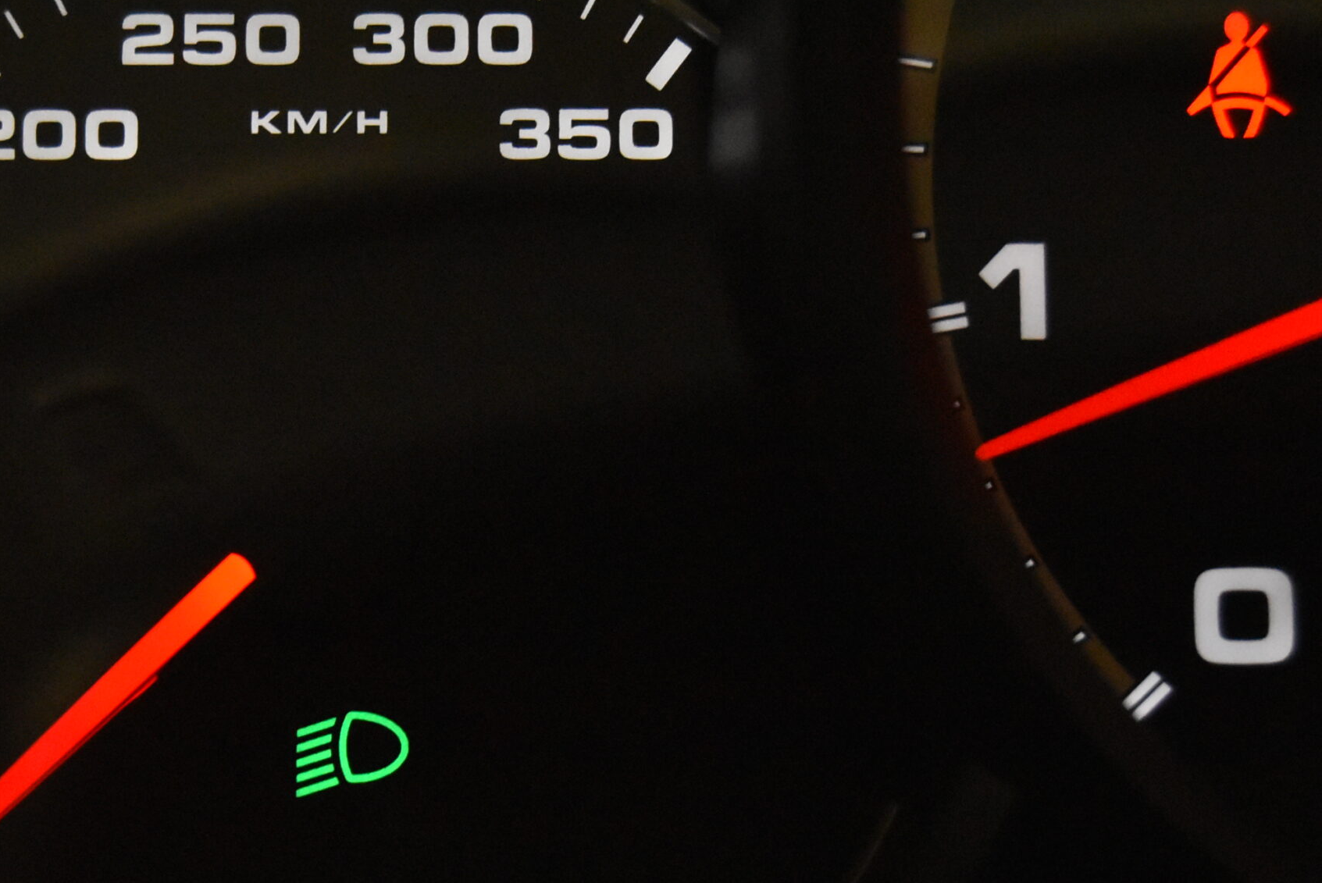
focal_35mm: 125
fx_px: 4584
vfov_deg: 11.0
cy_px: 645
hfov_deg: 16.4
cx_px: 535
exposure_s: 1/50
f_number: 5.6
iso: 6400
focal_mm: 55
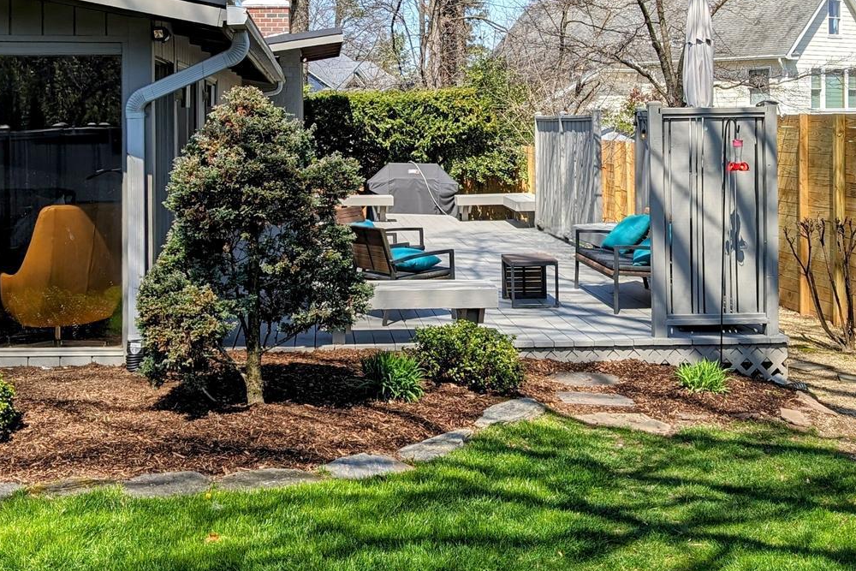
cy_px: 102
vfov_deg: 25.9
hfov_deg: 38.8
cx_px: 370
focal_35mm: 51
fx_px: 1213
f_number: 1.68
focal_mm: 6.9
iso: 19
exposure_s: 1/728
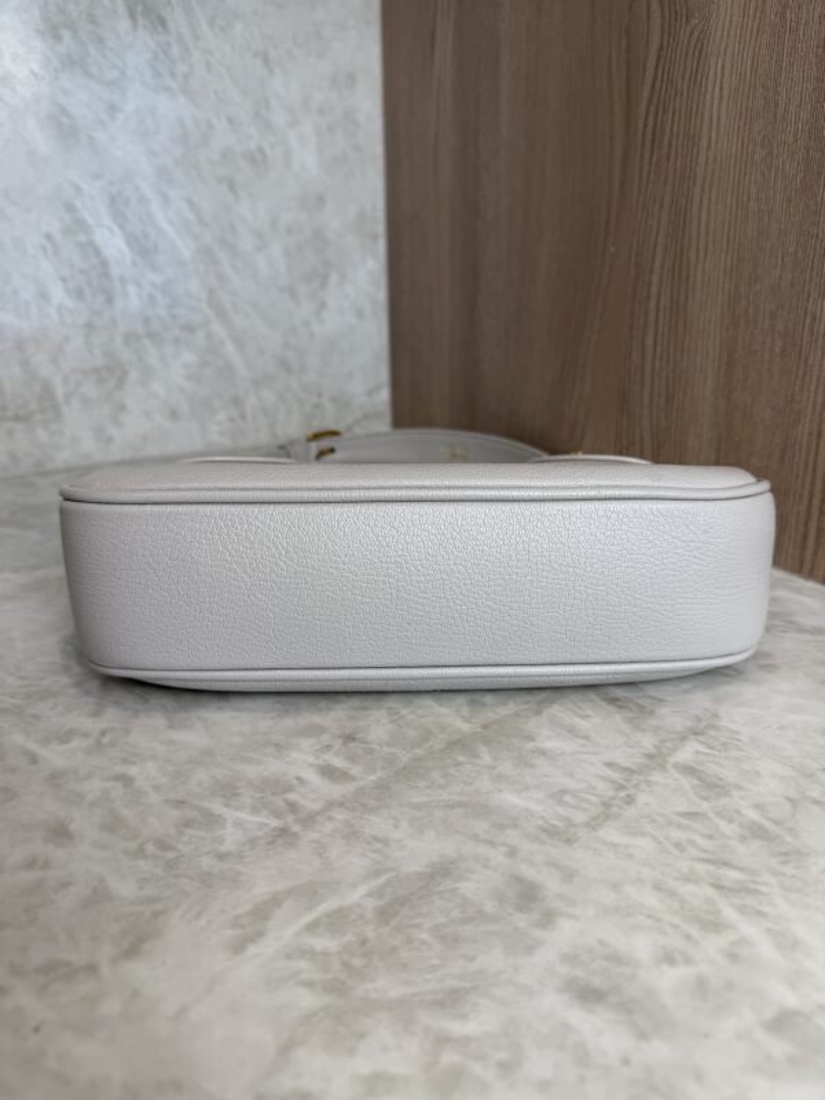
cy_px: 550
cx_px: 412
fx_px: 763
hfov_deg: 56.8
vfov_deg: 71.6
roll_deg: +0.5
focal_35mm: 24
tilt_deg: -20.1
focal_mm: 6.76
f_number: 1.78
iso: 64
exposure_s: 1/120
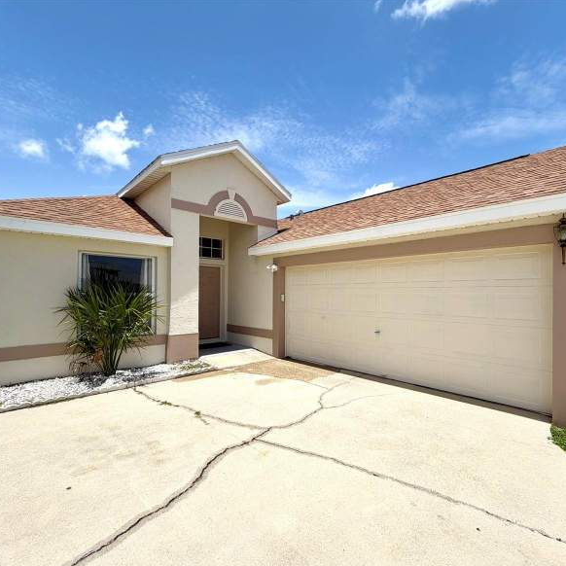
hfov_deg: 84.0
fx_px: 314
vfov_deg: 84.0
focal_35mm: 17
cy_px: 290
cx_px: 289
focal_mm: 2.22
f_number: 2.2
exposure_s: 1/1613
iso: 20
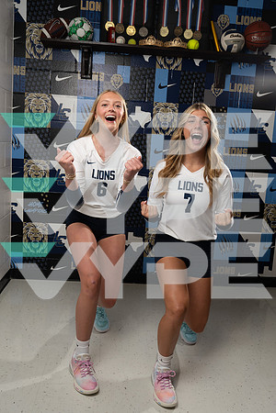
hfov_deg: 38.9
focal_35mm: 34
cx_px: 138
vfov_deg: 55.8
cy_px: 206
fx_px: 391
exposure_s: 1/250
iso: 400
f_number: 8
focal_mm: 34
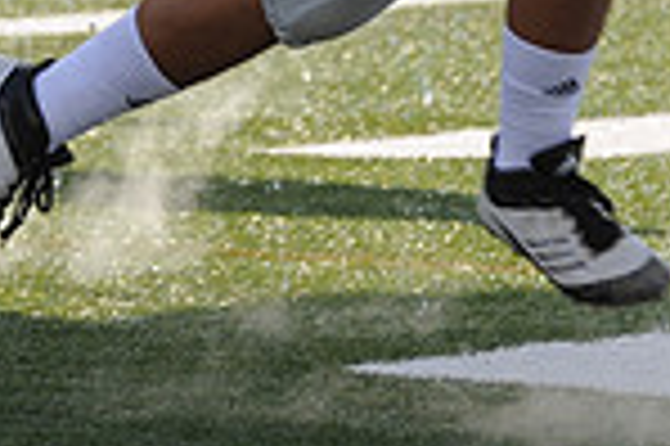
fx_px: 14501
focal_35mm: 780
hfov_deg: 2.6
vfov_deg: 1.8
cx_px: 310
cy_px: -345
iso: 200
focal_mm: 200
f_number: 5.6
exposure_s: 1/640
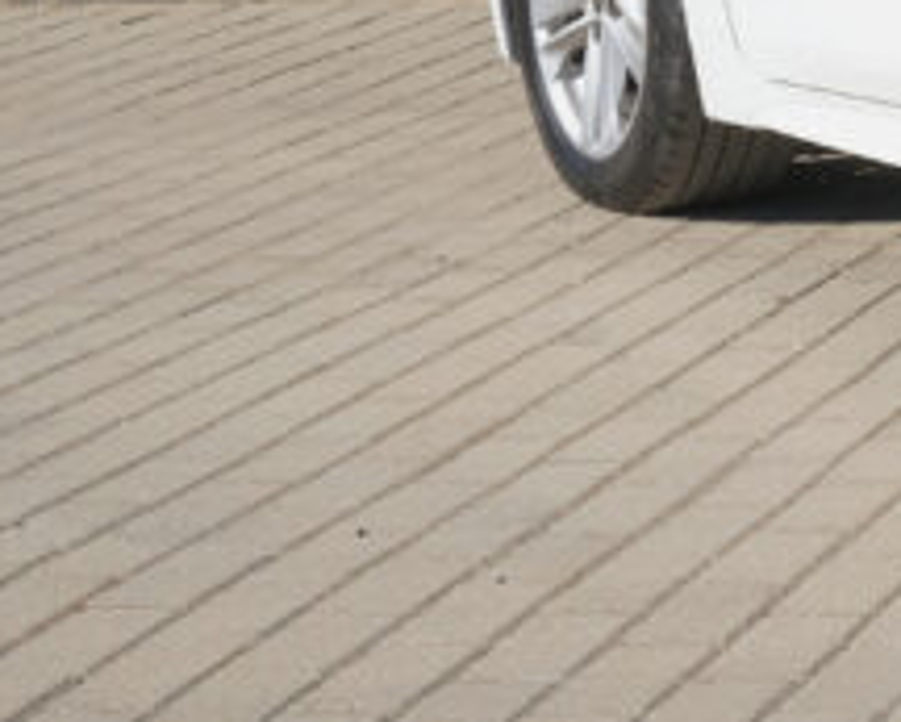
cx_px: 2023
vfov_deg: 8.5
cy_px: -261
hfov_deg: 9.8
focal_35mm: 178
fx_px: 4749
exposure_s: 1/320
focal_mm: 26.4
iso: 160
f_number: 9
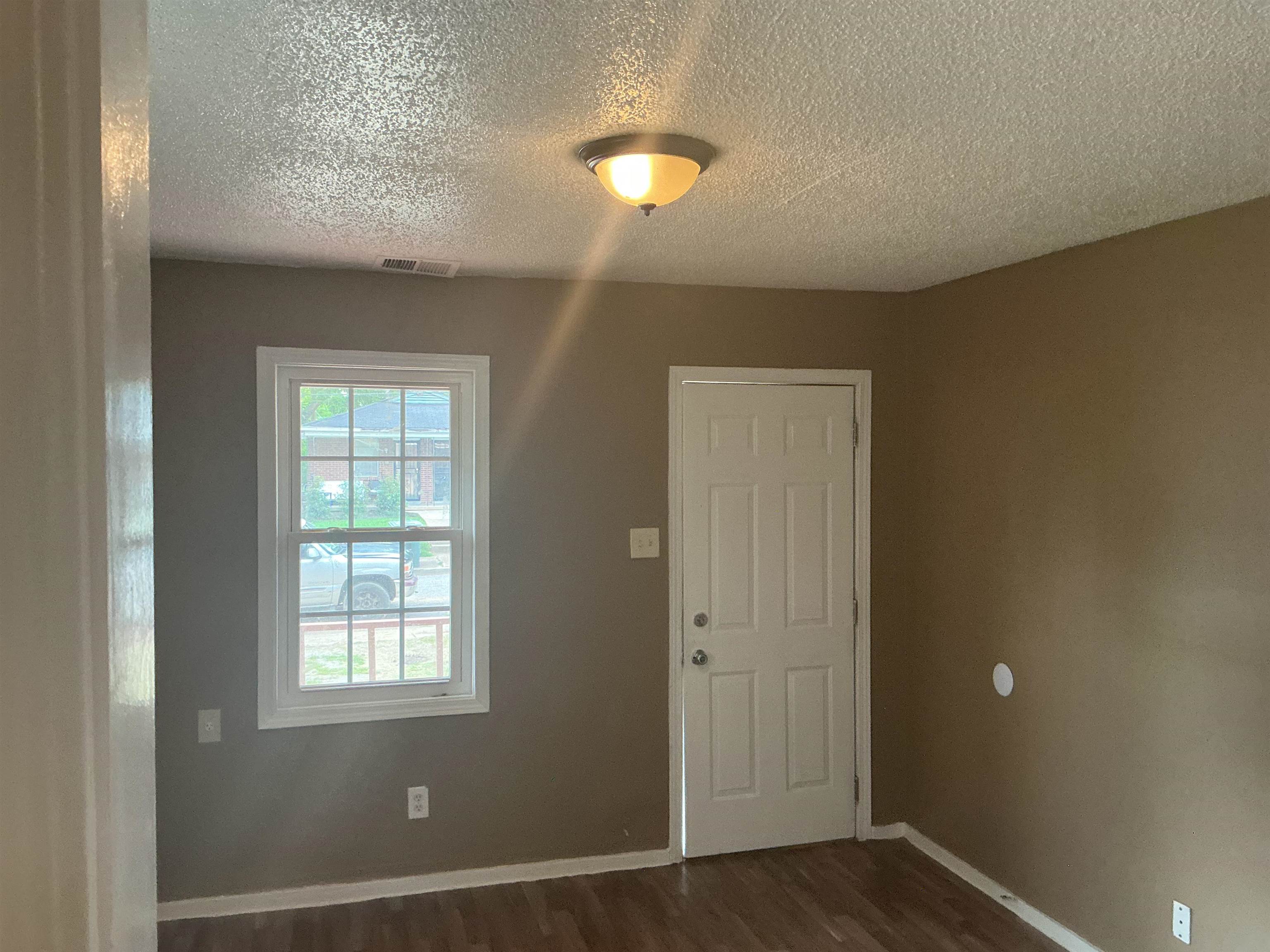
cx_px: 635
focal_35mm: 29
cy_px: 476
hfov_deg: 61.7
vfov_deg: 48.2
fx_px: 1064
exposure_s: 1/60
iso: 200
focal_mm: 3
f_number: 1.8
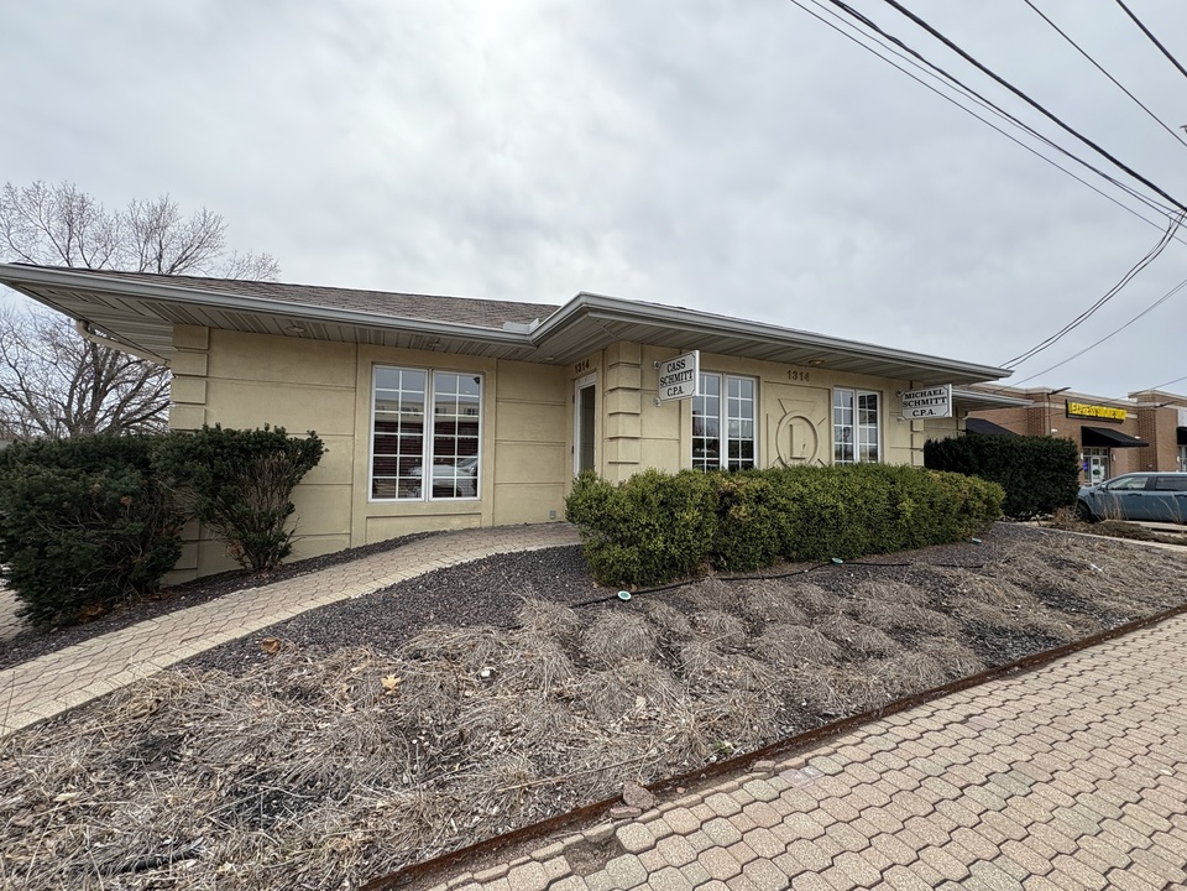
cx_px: 594
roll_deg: +0.6
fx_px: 480
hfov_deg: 102.1
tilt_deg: +4.2
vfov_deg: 85.7
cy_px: 446
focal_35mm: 14
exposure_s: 1/1299
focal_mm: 2.22
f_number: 2.2
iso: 64
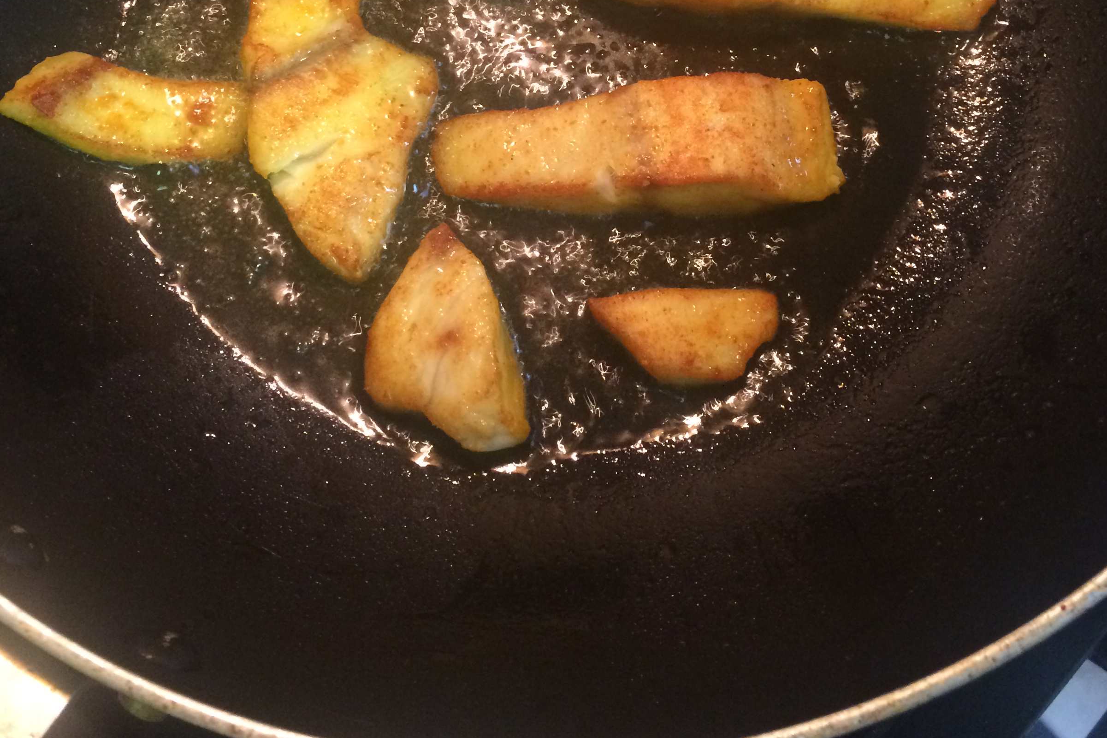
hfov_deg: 47.4
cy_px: 31
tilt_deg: -63.9
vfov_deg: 30.7
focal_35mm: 41
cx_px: 557
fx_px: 1261
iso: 250
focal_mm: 4.15
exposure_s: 1/30
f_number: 2.2
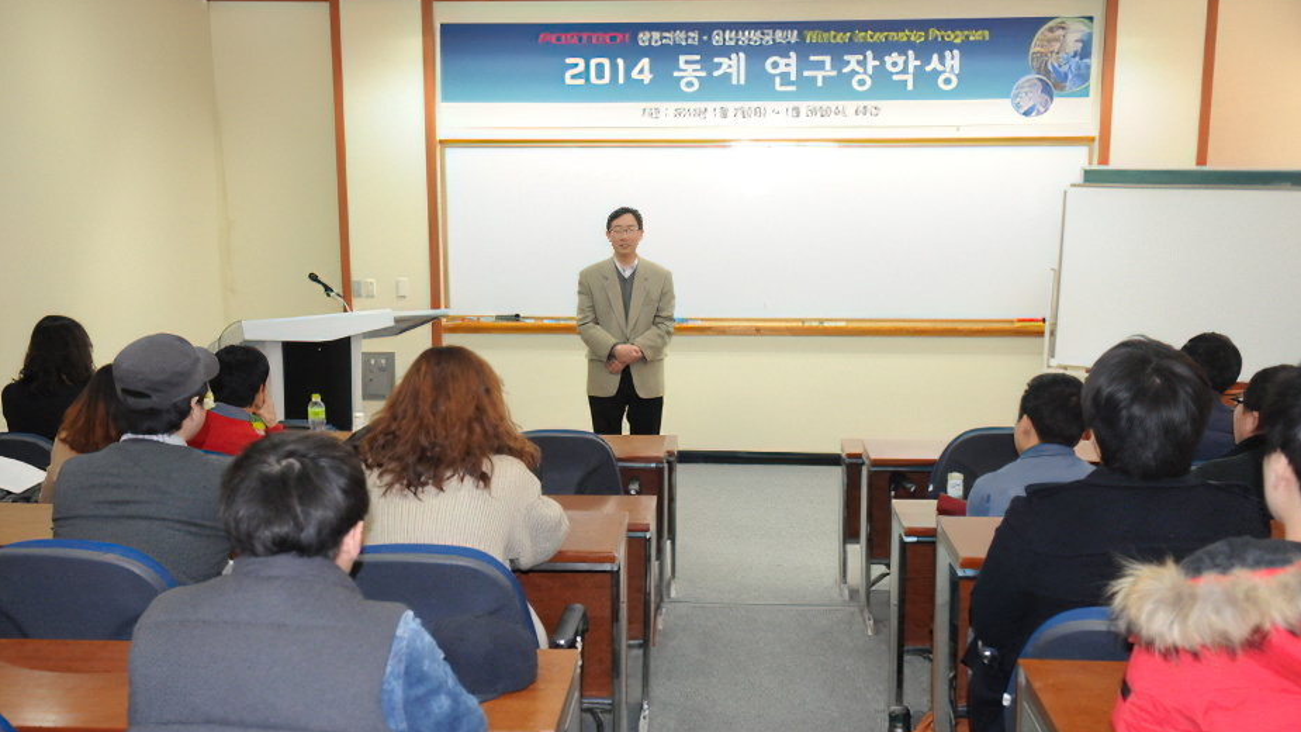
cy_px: 424
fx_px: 1414
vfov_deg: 29.0
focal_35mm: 41
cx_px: 653
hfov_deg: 49.4
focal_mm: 26
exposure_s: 1/160
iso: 2000
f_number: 3.5
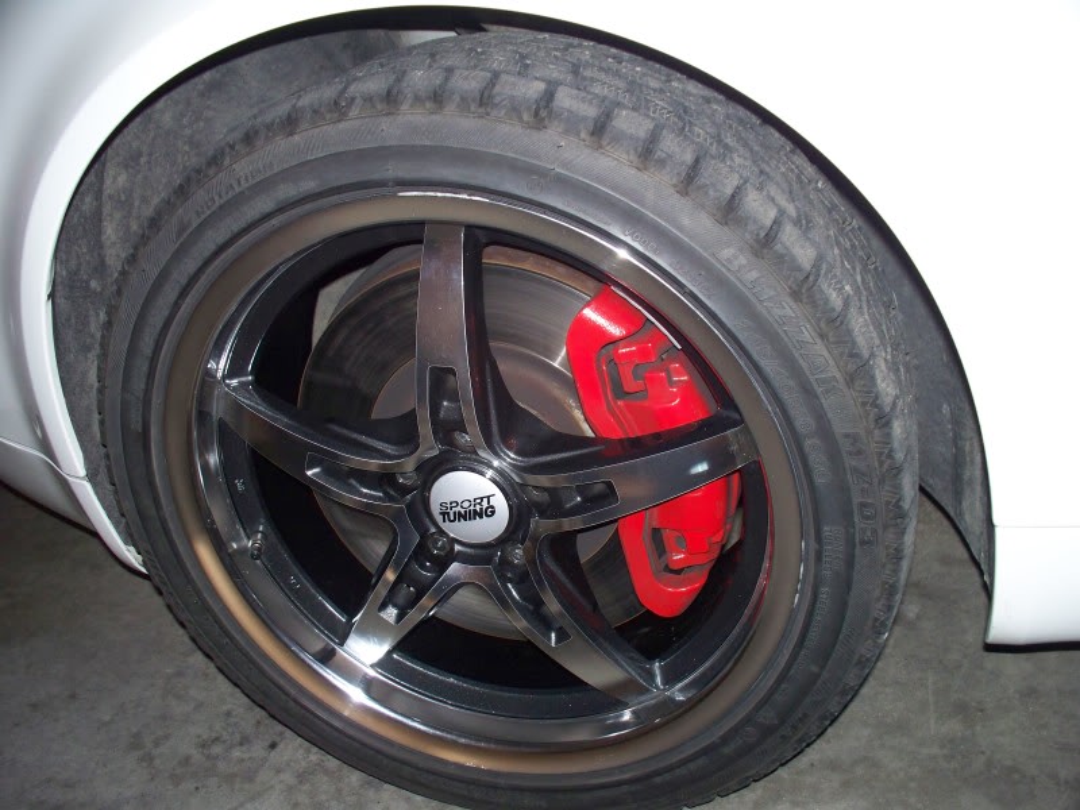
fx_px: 1123
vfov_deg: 39.7
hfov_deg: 51.4
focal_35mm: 36
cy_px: 405
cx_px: 540
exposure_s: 1/30
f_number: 2.8
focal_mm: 7.54
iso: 200
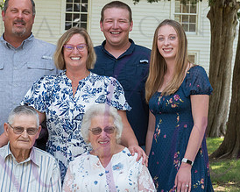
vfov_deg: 9.7
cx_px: 79
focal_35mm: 159
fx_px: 1129
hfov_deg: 12.1
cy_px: 70
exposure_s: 1/320
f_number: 10
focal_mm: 80
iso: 500
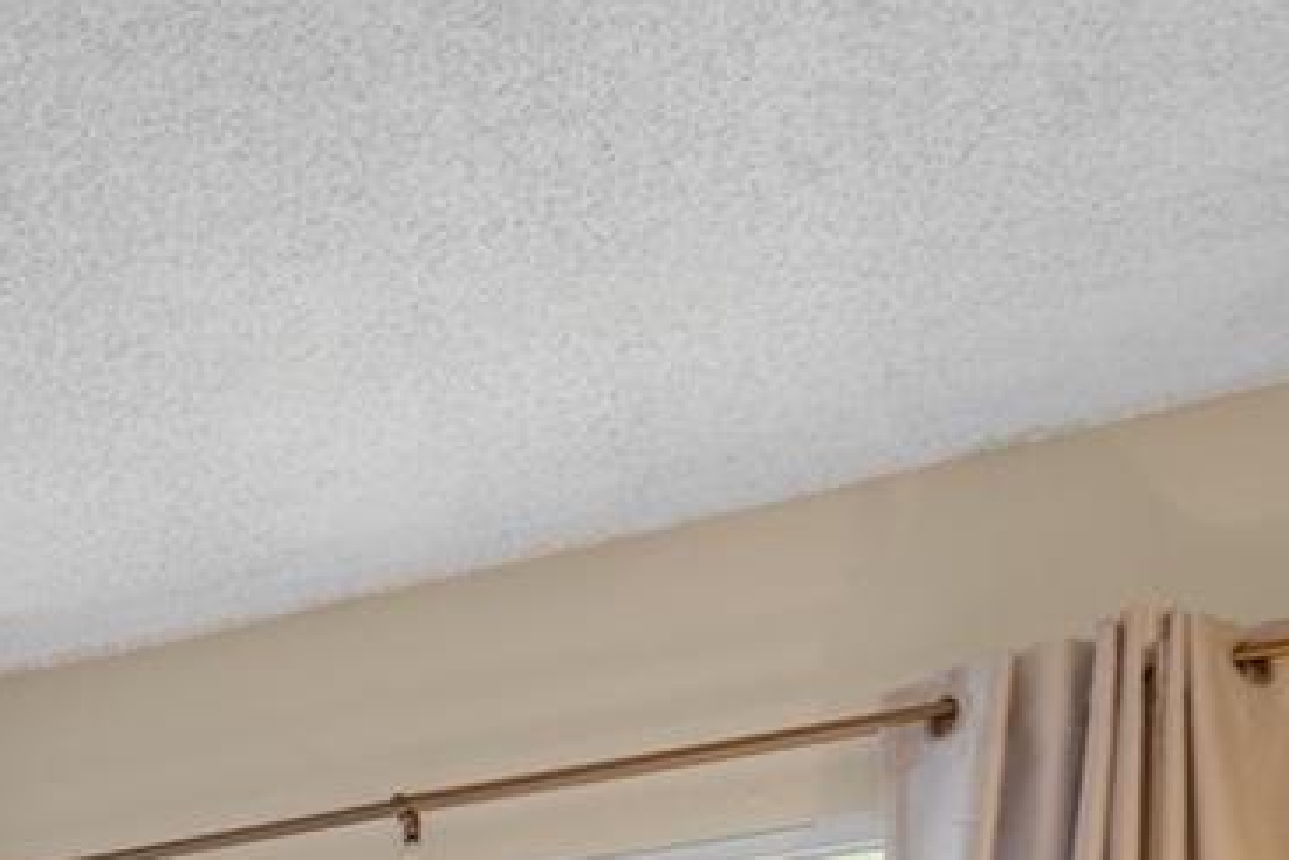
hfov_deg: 26.3
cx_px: -509
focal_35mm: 61
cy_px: 1587
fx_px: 2185
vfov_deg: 17.6
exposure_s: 1/25
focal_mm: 14
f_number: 11
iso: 1600
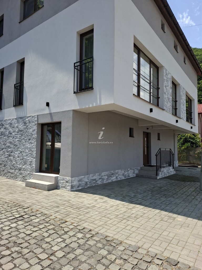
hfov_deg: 58.9
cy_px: 135
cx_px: 101
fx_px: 179
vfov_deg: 73.9
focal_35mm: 23
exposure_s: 1/1140
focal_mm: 5.54
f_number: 1.8
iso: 50
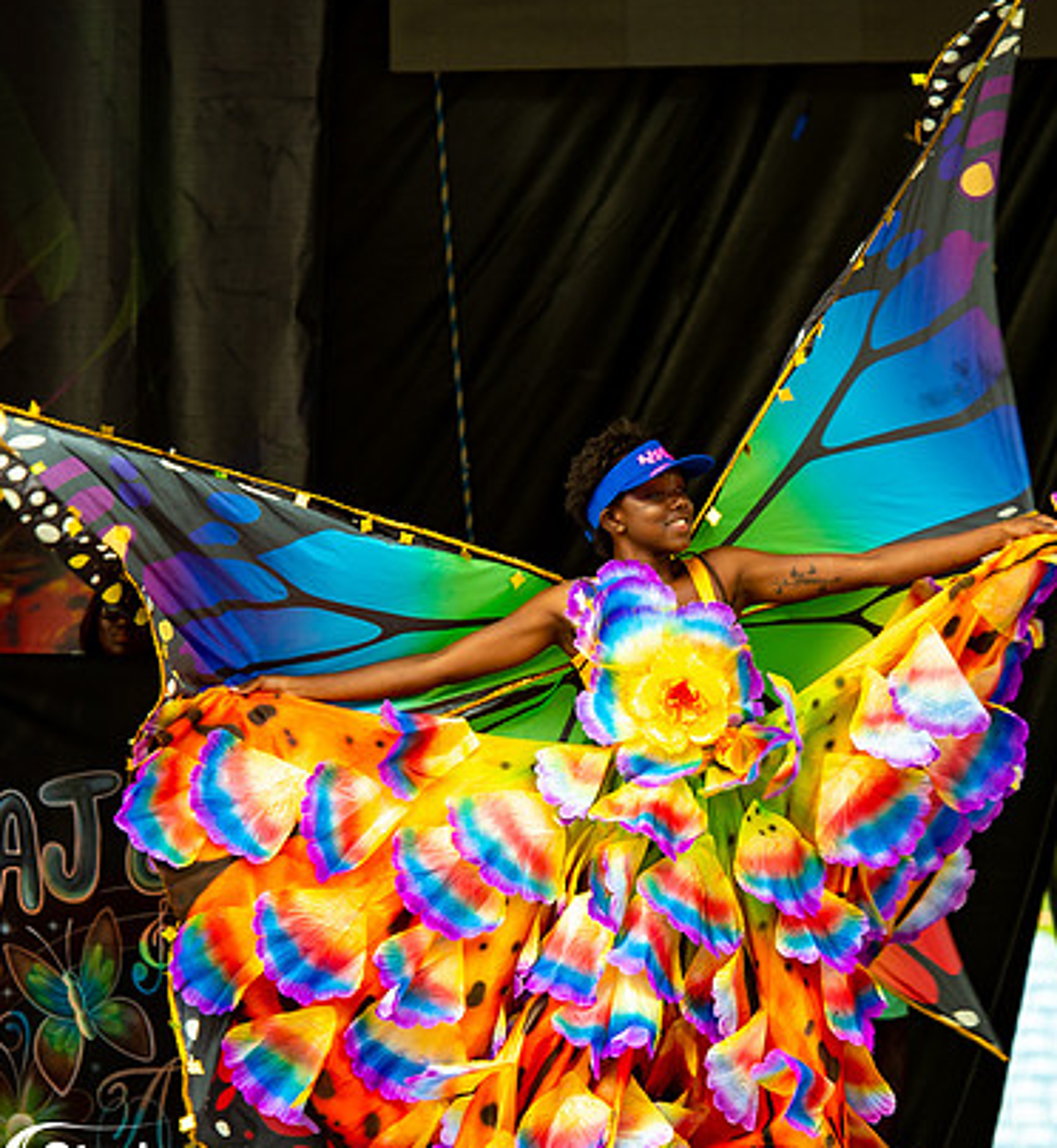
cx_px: 625
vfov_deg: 5.7
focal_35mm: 317
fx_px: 11432
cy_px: 767
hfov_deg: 5.3
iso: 160
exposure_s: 1/200
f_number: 5.6
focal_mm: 150
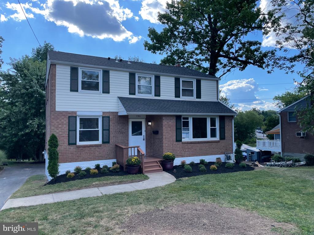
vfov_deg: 53.1
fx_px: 236
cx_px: 157
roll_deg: +1.0
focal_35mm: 26
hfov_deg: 67.3
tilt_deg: +1.1
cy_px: 118
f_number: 1.6
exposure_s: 1/1289
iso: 32
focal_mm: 4.2
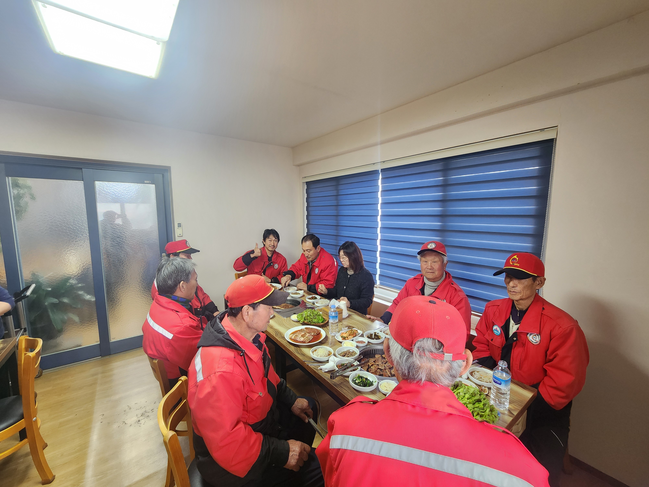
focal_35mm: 13
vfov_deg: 89.9
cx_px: 324
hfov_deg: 106.2
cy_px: 244
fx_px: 244
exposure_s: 1/60
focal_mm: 2.2
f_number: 2.2
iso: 320
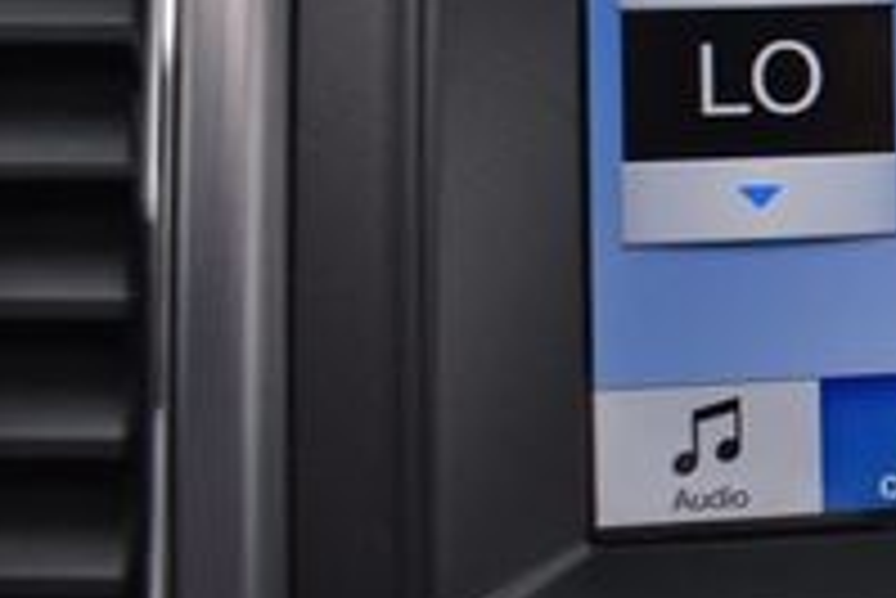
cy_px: -142
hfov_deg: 17.1
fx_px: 2640
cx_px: 1400
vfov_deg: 12.6
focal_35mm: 106
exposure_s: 1/250
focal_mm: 22
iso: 360
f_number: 5.6
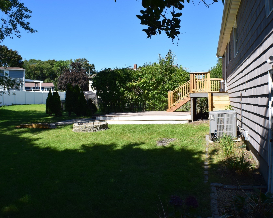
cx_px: 164
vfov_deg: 39.2
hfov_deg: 47.7
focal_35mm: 38
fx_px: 307
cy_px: 107
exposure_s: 1/400
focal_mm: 22
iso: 400
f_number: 11
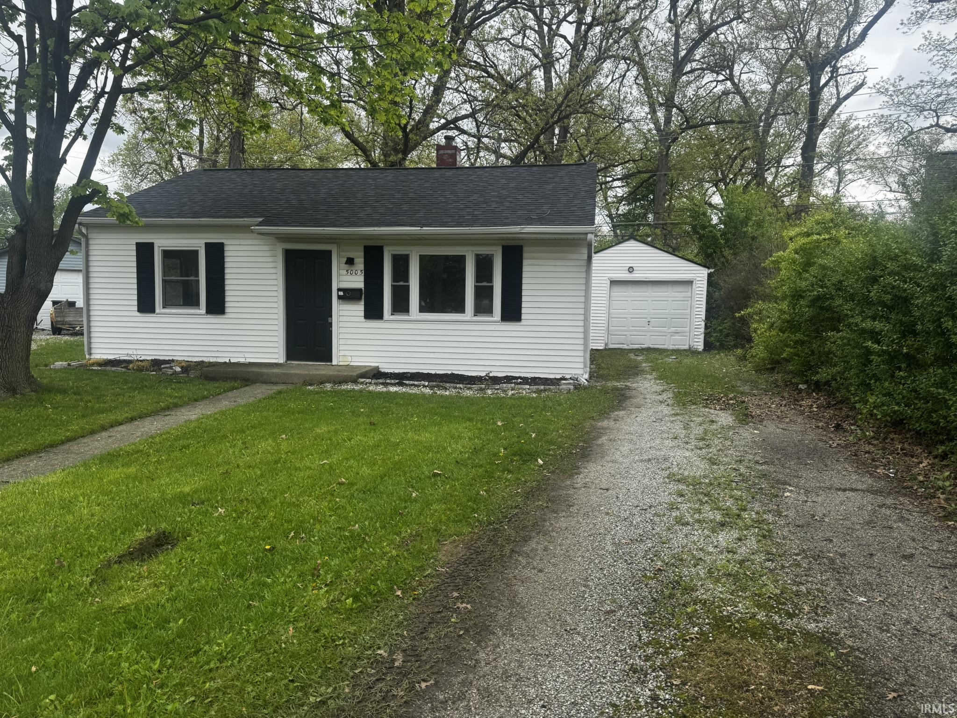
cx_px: 478
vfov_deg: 56.8
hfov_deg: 71.6
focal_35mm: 24
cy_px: 359
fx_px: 664
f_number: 1.78
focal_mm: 6.76
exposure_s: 1/1172
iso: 80
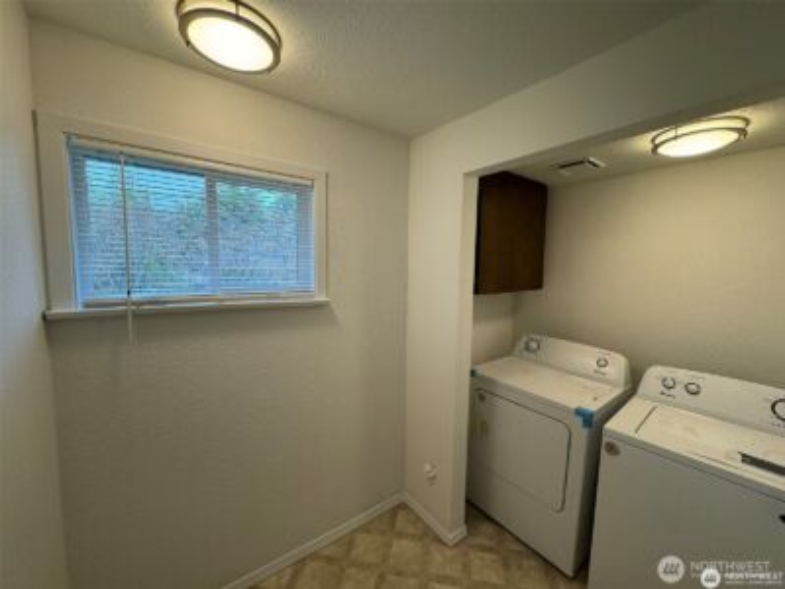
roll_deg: -1.5
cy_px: 294
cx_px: 392
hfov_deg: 102.1
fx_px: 317
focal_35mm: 14
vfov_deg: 85.7
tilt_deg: -6.3
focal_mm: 2.22
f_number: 2.2
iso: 100
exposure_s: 1/120
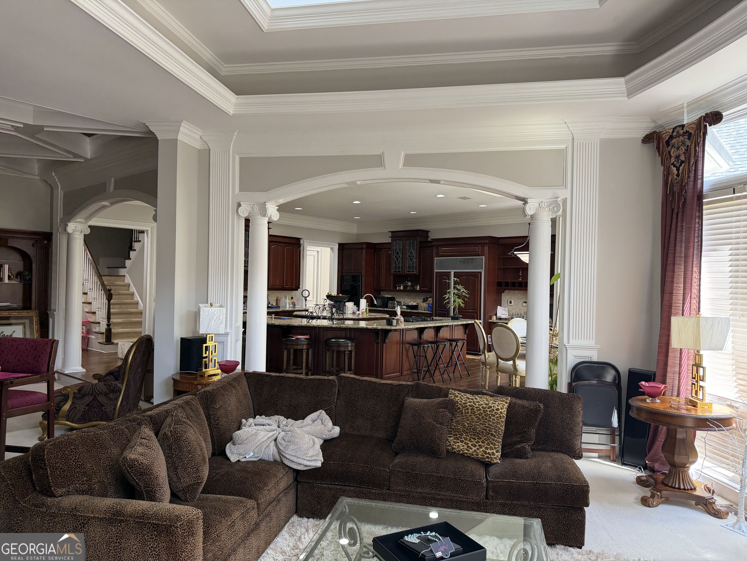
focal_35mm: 24
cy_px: 280
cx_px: 374
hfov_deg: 71.6
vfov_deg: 56.8
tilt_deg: -0.1
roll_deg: -0.4
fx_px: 518
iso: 160
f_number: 1.78
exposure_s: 1/120
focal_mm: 6.76
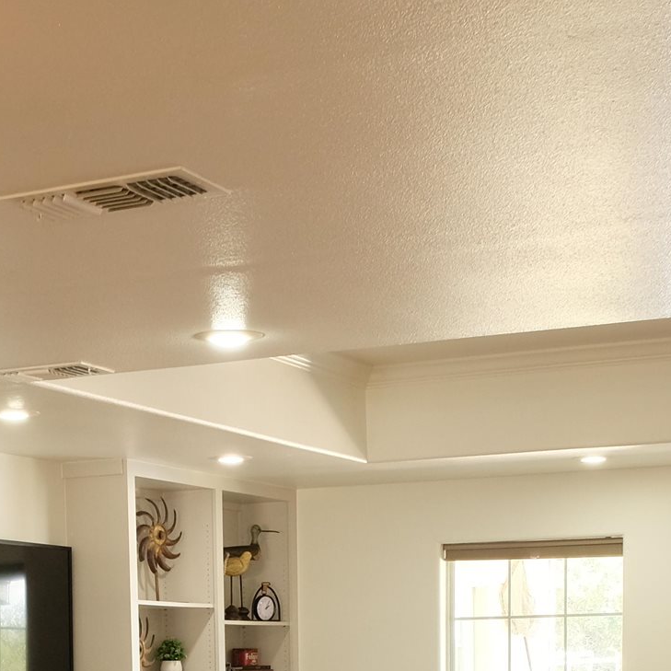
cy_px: 868
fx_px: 1886
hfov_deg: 20.0
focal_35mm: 86
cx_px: 180
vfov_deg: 18.8
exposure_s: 1/10
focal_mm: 16
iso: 800
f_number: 8
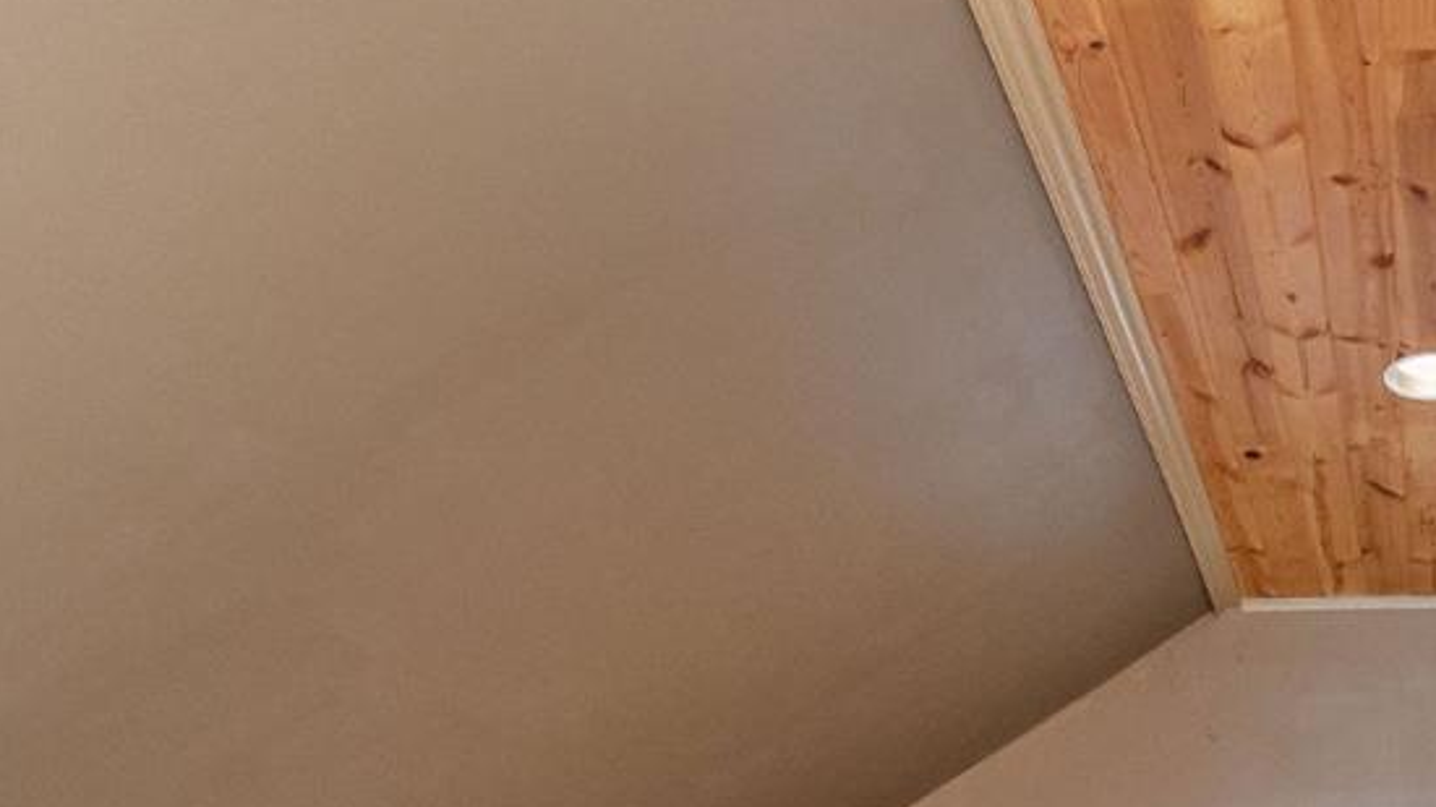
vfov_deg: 25.2
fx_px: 1523
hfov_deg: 43.3
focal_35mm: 40
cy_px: 1079
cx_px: 1436
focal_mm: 14
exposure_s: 1/200
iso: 1600
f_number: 5.6
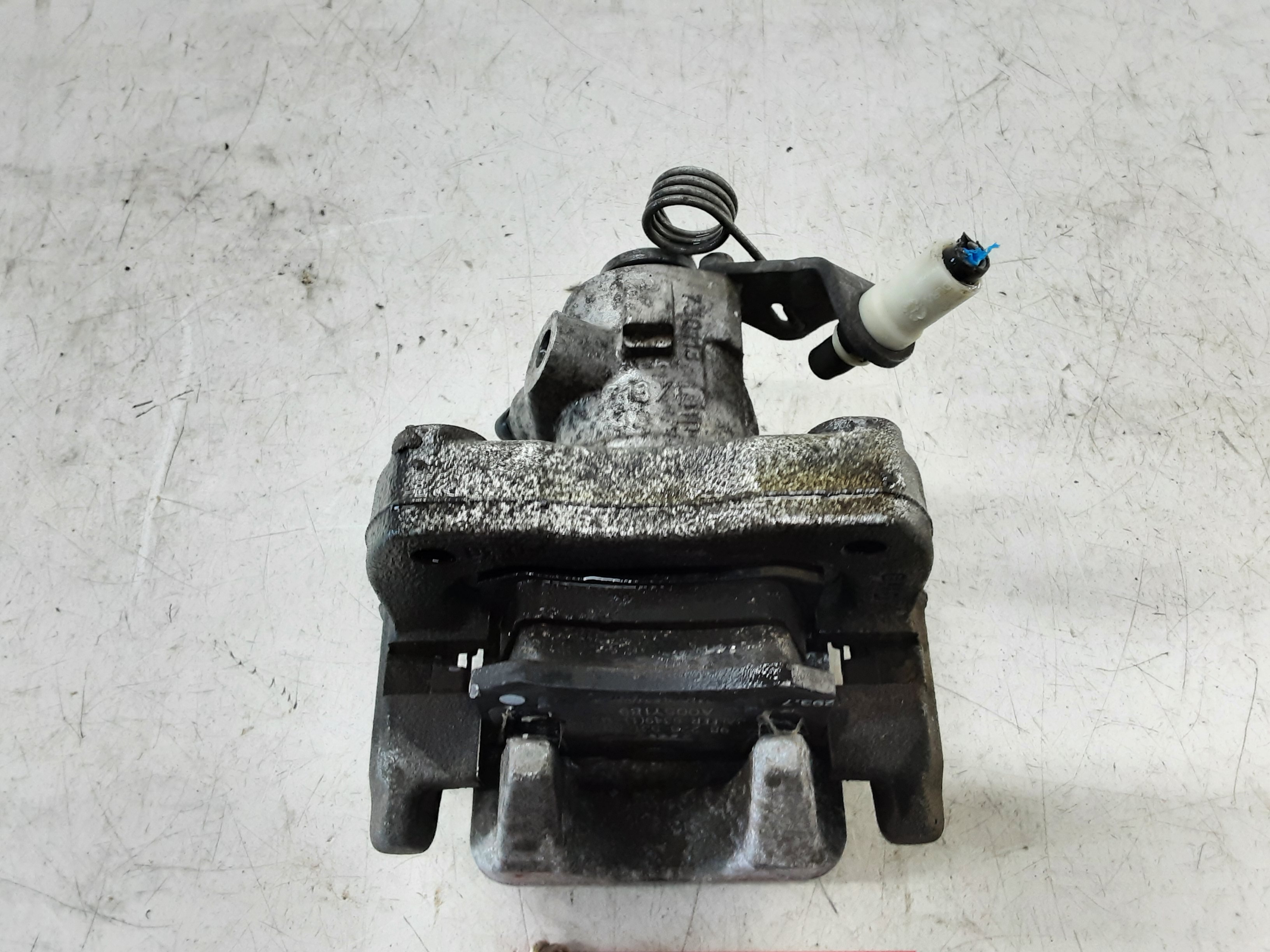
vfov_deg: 51.4
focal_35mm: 27
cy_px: 476
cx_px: 635
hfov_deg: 65.3
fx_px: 991
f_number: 1.9
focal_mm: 2.91
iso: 100
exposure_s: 1/50
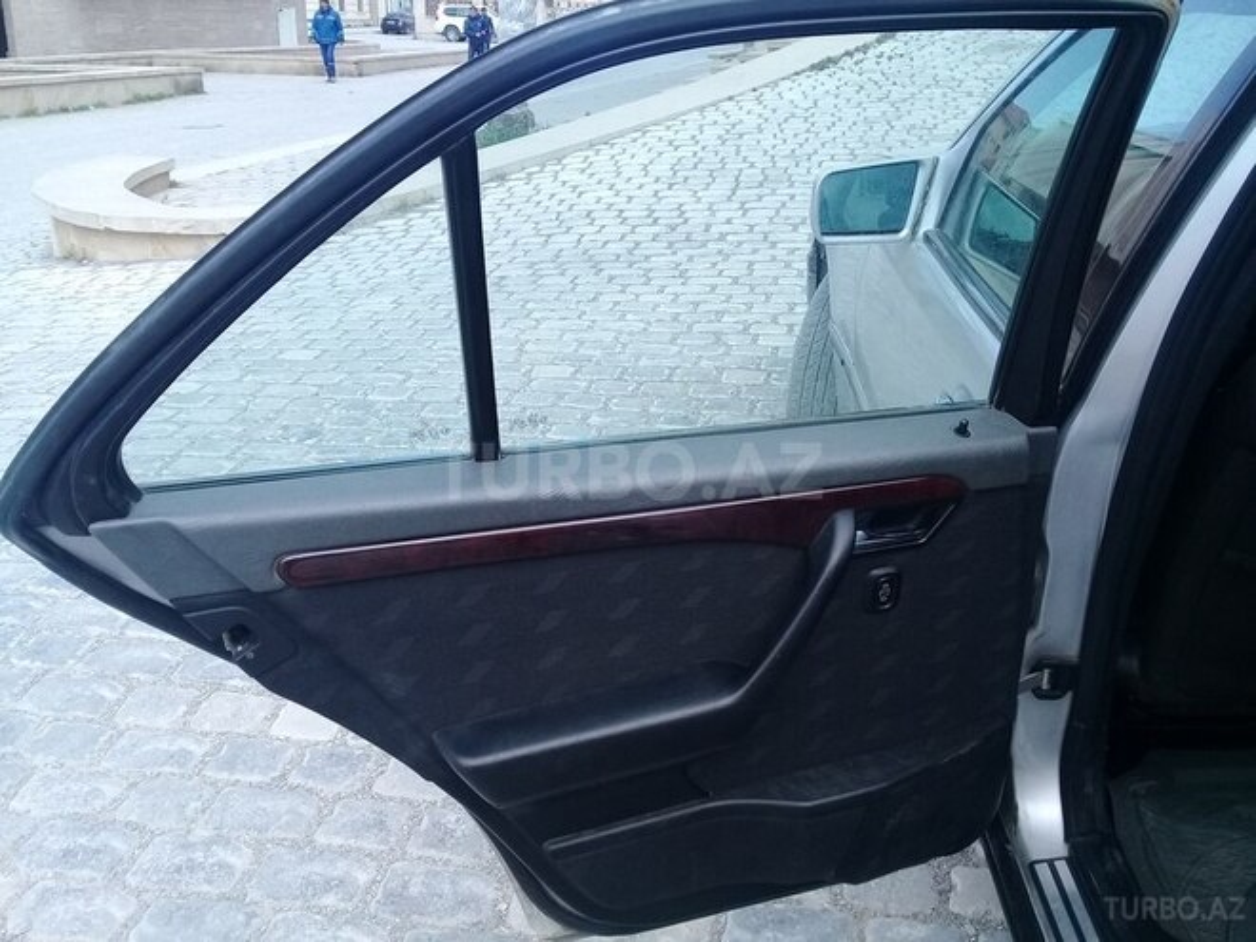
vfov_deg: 45.4
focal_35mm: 31
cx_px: 628
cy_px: 471
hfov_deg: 58.4
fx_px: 1125
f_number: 2.2
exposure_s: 1/328
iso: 64
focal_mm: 3.3
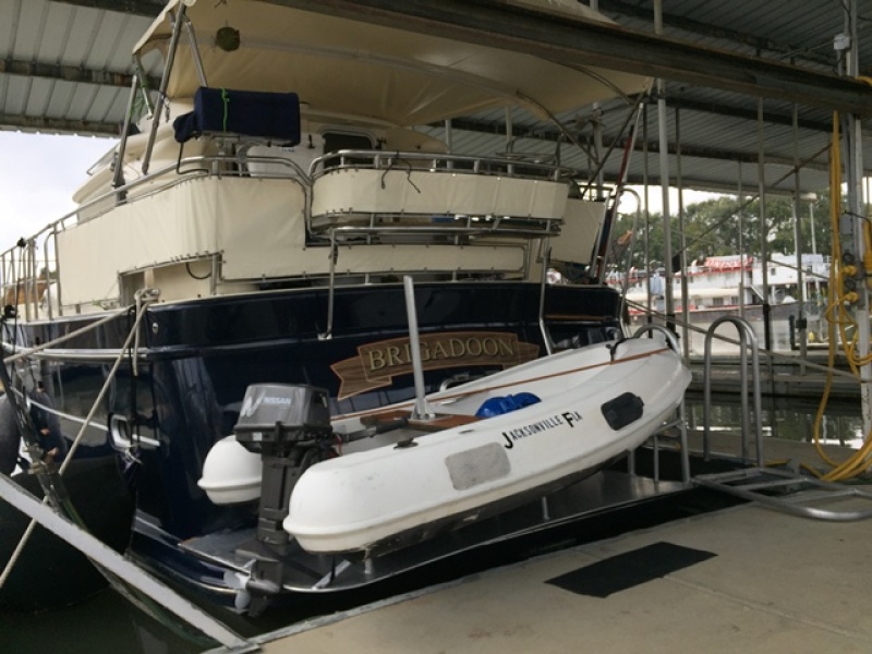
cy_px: 327
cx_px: 436
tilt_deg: +0.7
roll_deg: +1.5
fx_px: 731
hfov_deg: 61.7
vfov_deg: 48.2
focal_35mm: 29
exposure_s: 1/989
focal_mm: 4.15
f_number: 2.2
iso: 32
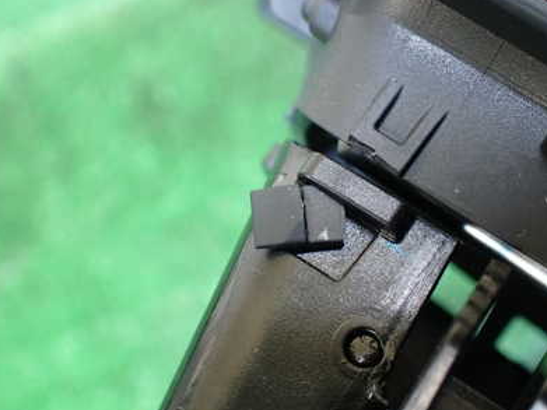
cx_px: 313
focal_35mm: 46
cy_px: 197
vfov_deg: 31.5
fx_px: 727
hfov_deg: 41.2
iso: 800
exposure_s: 1/100
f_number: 2.3
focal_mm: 5.4
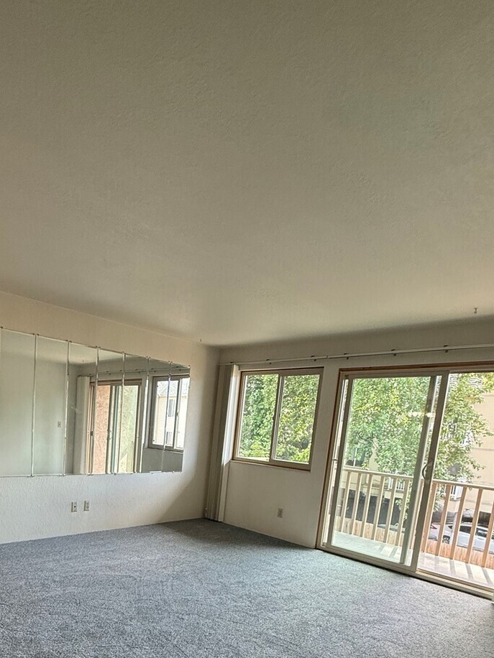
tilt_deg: -9.2
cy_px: 485
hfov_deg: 59.0
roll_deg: -4.5
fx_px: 419
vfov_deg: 71.7
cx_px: 147
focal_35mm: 22
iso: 160
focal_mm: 2.22
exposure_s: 1/120
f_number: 2.2
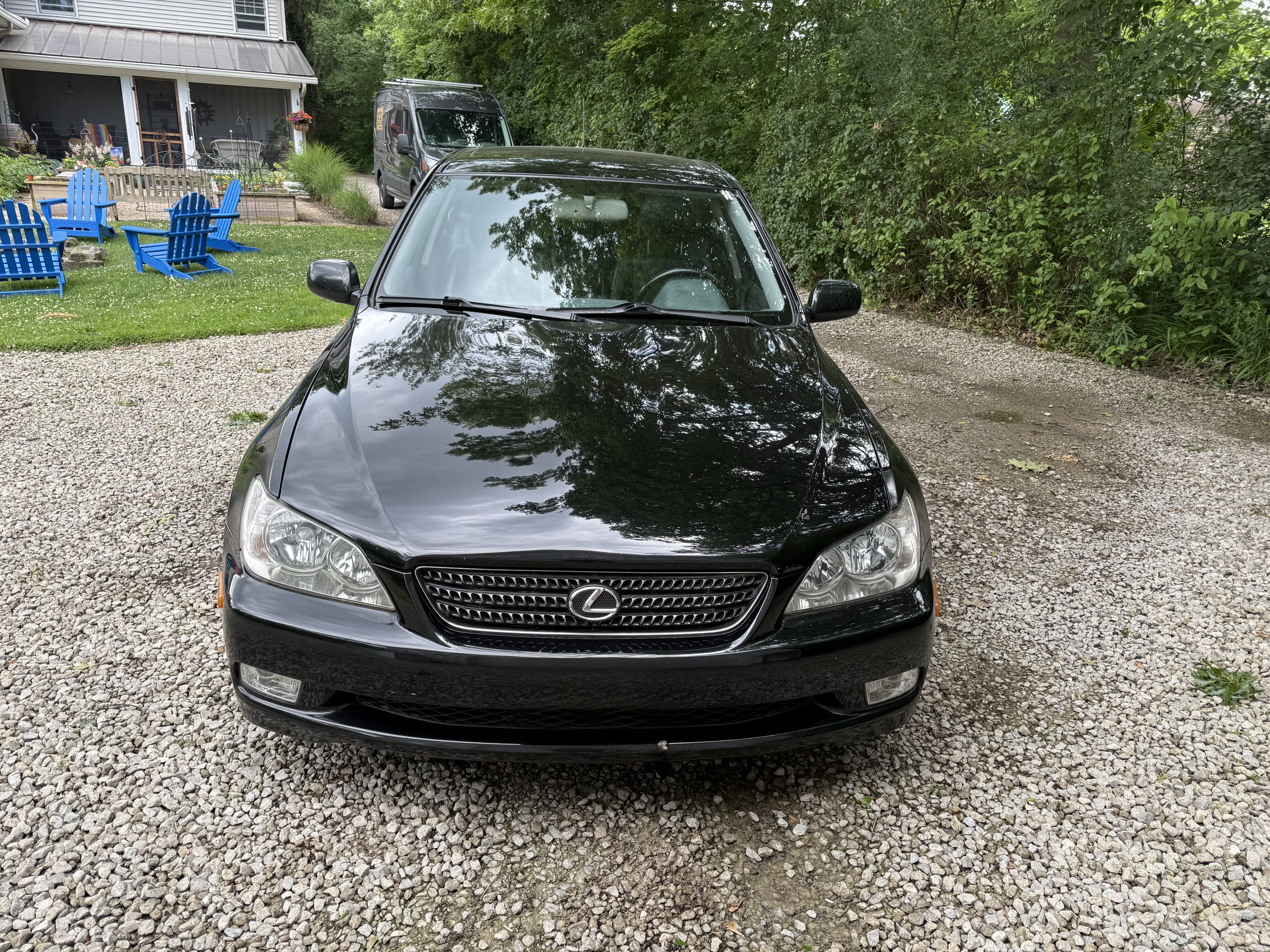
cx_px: 635
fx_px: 881
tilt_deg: -18.8
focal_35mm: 24
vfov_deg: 56.8
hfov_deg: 71.6
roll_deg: -2.3
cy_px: 476
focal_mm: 6.76
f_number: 1.78
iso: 80
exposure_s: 1/298
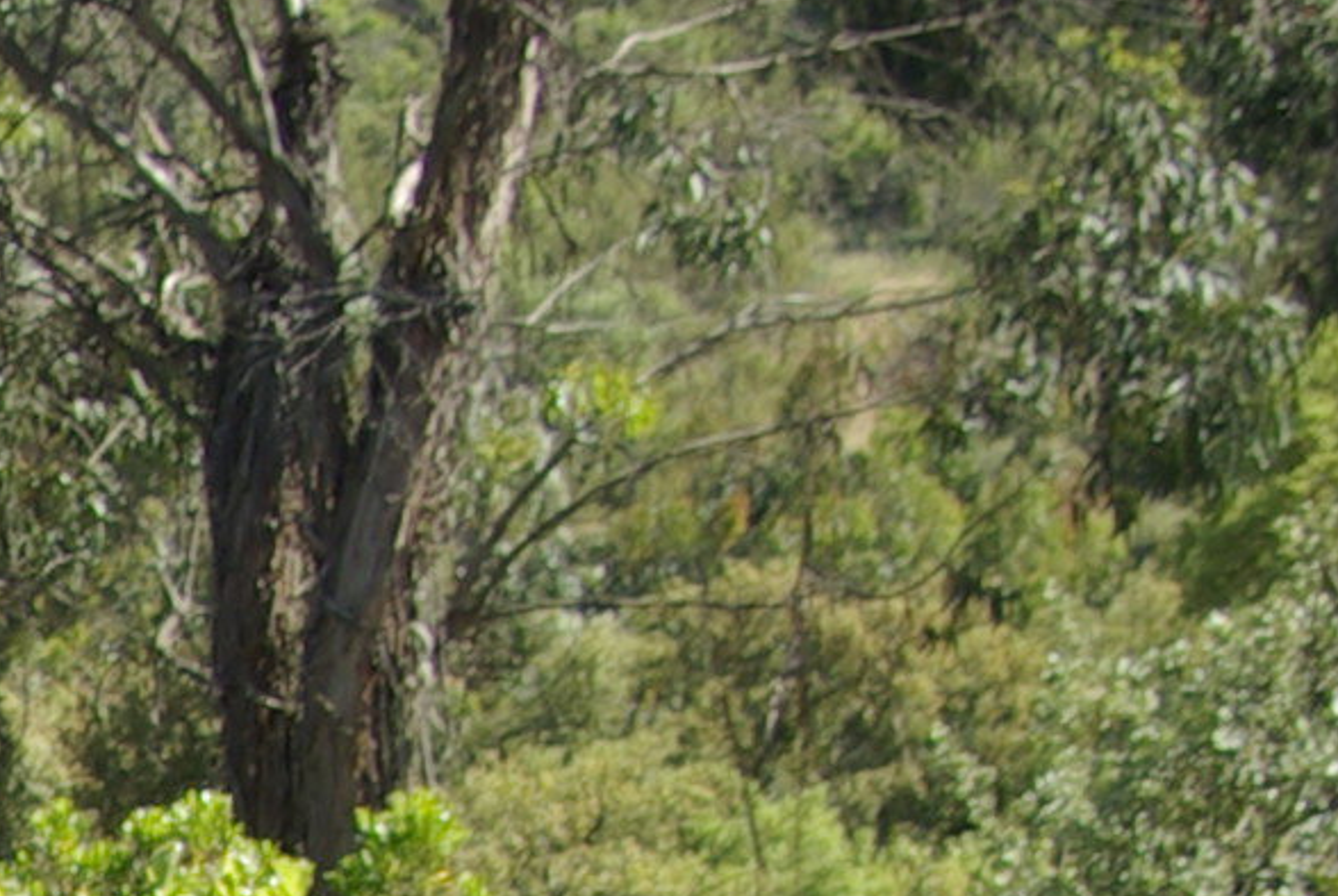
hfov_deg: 7.6
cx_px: -2658
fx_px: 8822
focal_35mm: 237
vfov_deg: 5.5
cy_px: 2711
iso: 100
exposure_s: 1/125
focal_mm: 24
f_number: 6.7
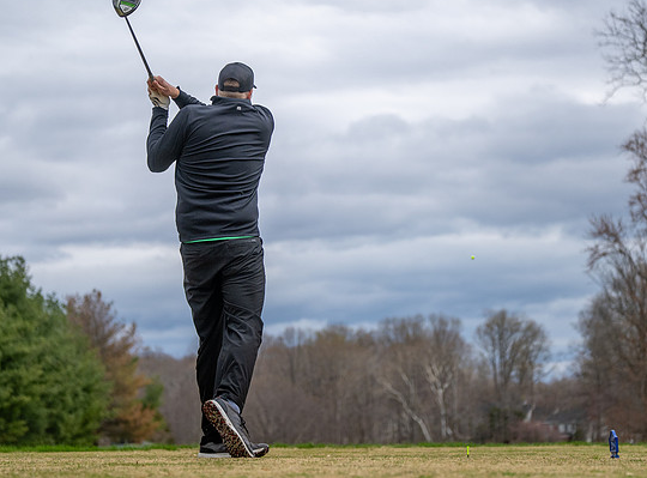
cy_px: 240
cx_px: 338
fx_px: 1952
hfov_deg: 18.8
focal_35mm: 105
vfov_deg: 14.0
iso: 280
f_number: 2.8
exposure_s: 1/5000
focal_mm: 59
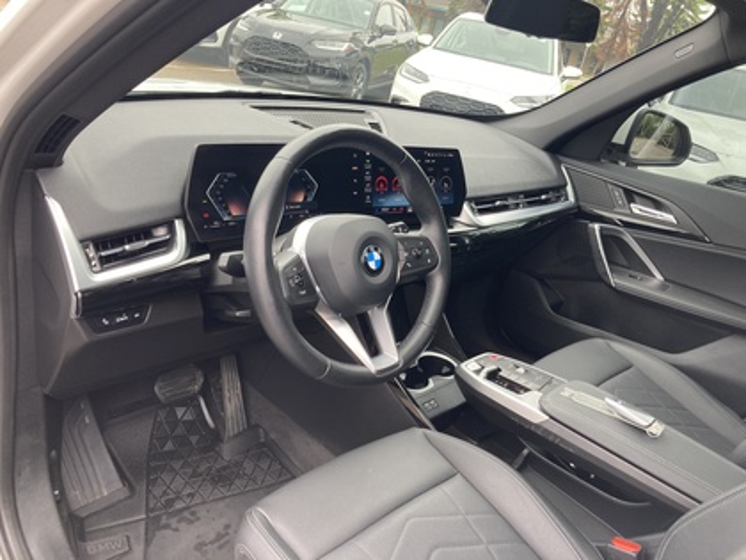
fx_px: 603
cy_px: 280
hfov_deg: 63.4
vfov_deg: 49.7
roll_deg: -13.4
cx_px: 373
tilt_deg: -23.6
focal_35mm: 28
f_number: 1.8
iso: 50
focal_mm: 3.99
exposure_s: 1/121
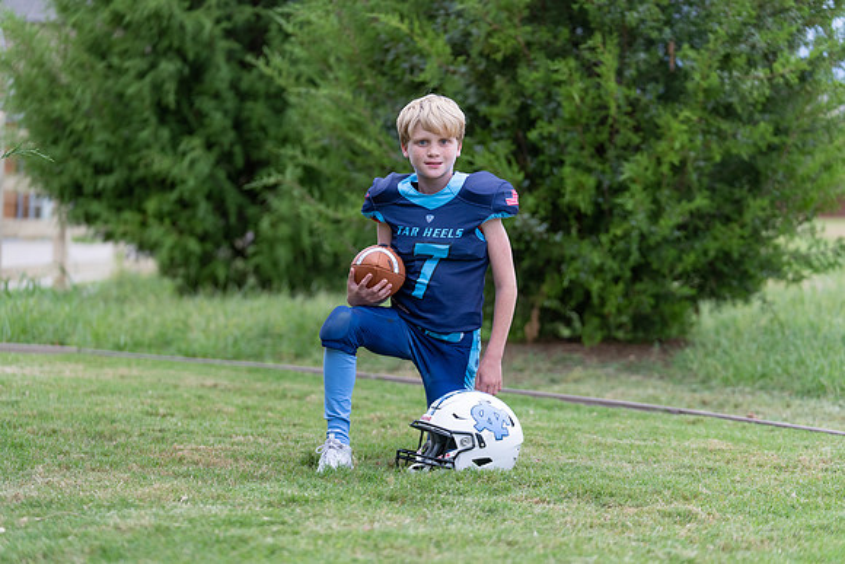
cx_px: 422
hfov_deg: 20.0
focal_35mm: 102
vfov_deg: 13.4
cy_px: 282
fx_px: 2395
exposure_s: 1/320
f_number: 2.8
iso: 400
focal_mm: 102
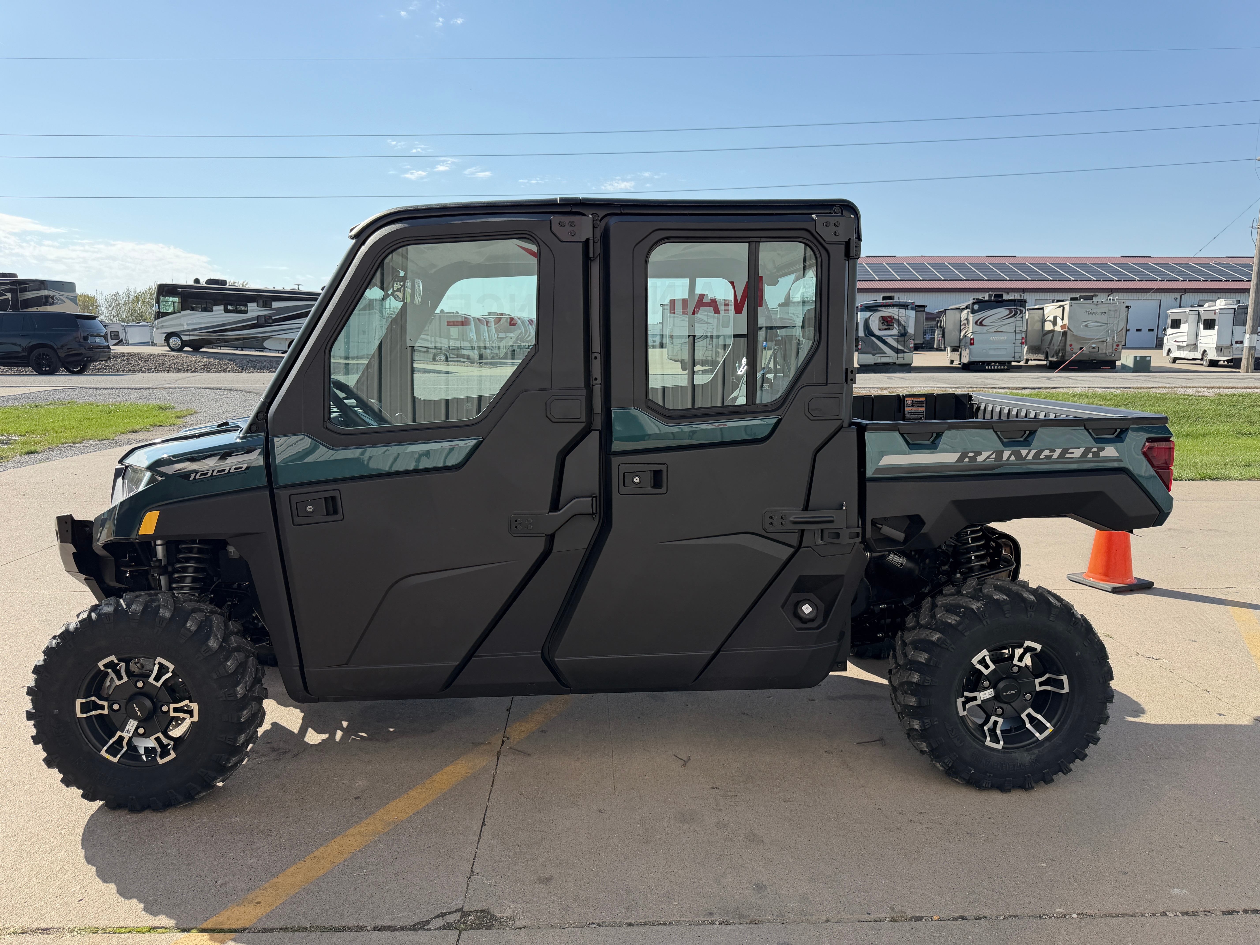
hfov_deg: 71.6
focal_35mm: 24
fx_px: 874
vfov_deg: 56.8
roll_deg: -1.4
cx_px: 630
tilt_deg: -8.8
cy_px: 472
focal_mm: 6.76
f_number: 1.78
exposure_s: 1/2907
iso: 100
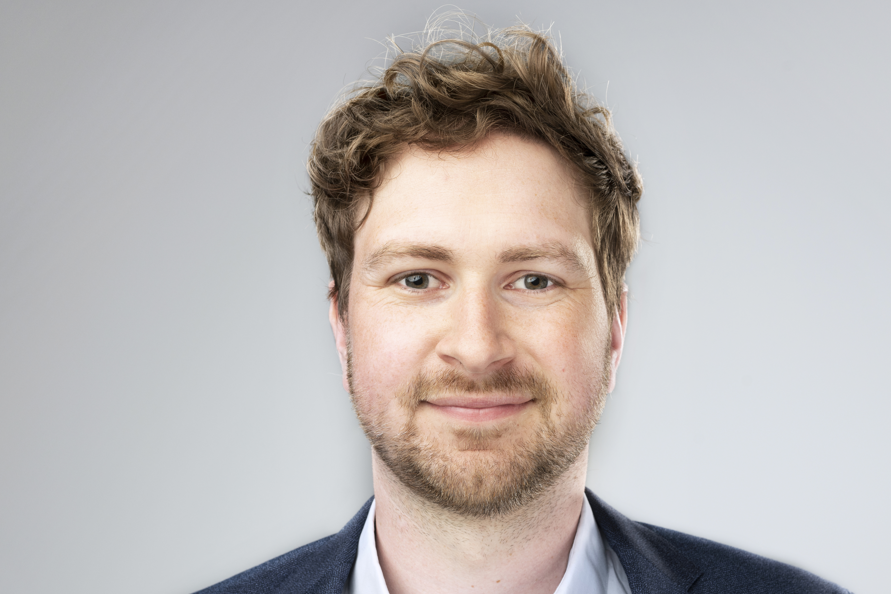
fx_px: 1633
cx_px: 478
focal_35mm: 66
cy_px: 350
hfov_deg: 30.5
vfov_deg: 20.6
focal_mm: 50
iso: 100
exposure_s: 1/125
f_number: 8
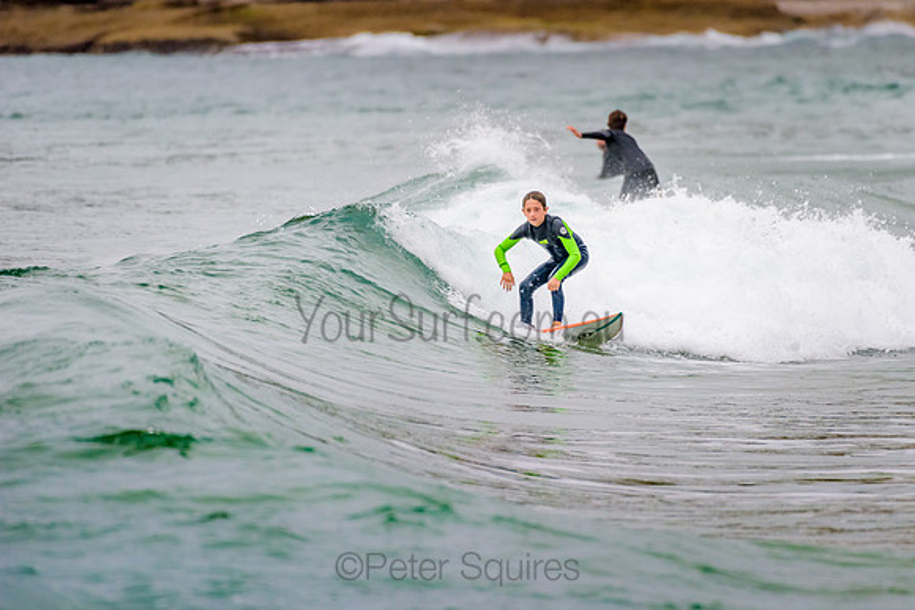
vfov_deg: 2.2
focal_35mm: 613
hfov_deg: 3.4
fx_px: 15582
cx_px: 561
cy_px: 239
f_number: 5.6
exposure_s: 1/800
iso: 560
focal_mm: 500
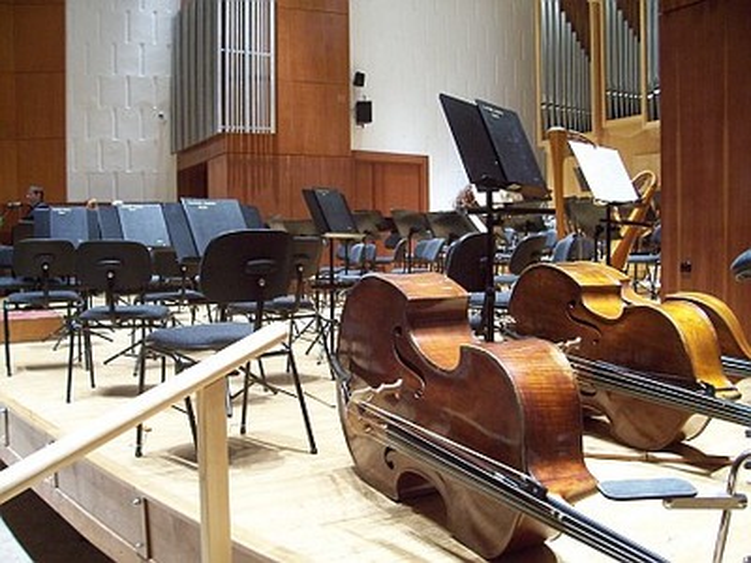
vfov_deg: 41.8
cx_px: 376
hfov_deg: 54.0
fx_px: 738
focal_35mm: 34
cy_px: 282
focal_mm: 5.6
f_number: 2.7
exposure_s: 1/30
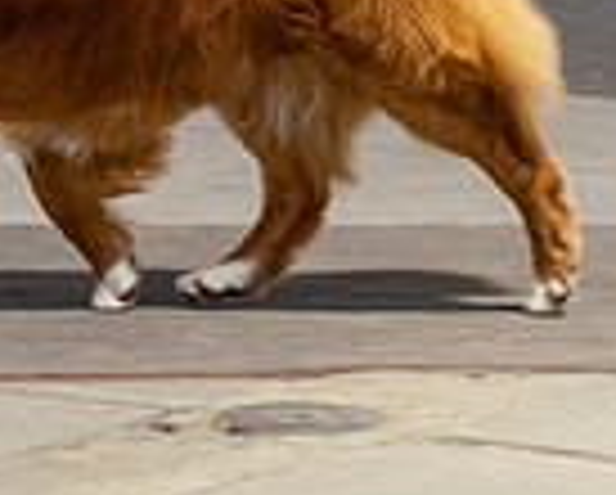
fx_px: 8672
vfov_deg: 3.3
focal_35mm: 475
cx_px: -38
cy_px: -270
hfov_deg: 4.1
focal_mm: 103
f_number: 3.5
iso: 6400
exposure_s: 1/250
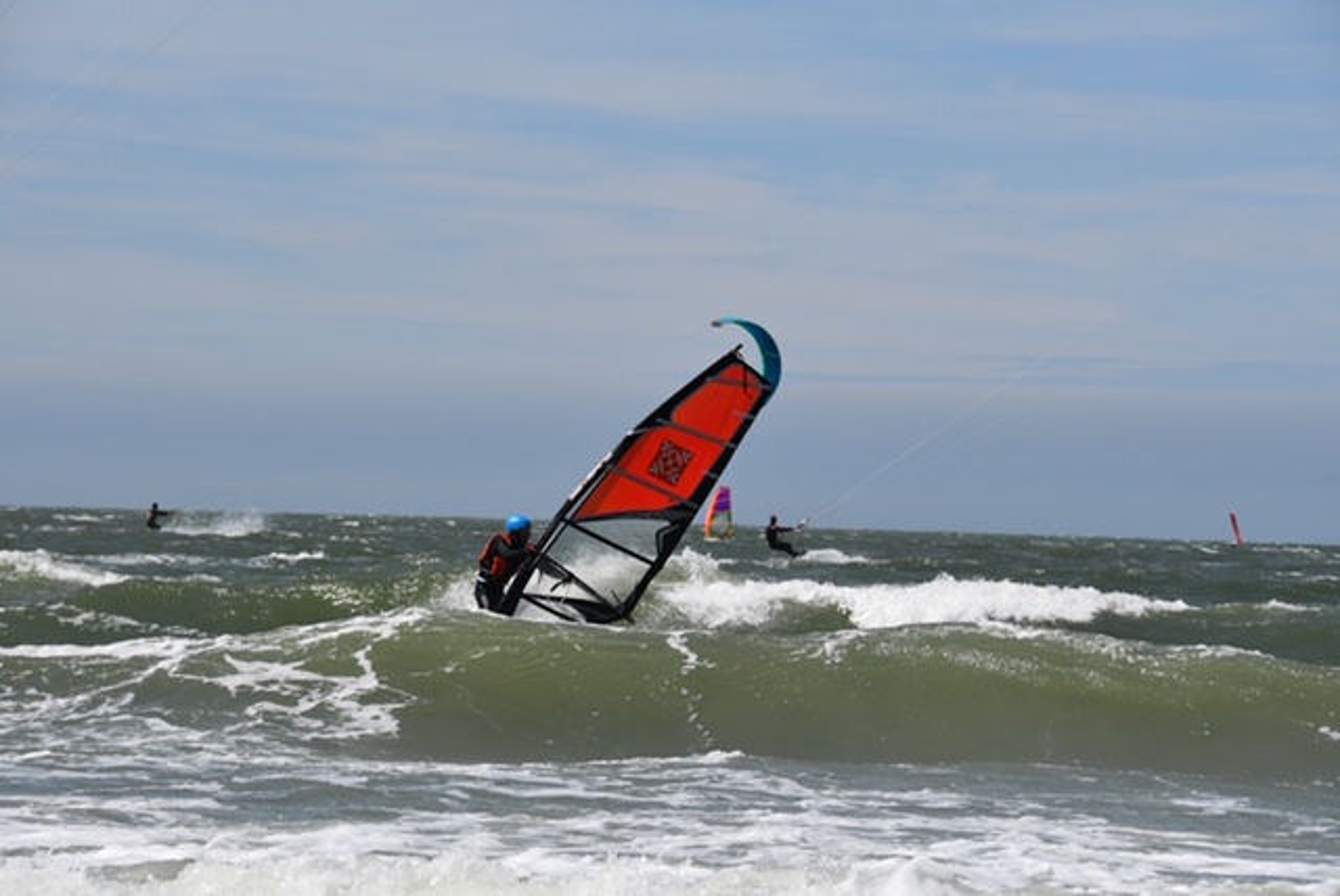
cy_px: 448
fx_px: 5849
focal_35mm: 157
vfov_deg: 8.8
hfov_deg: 13.1
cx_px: 670
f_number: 8
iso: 280
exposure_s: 1/2000
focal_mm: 105
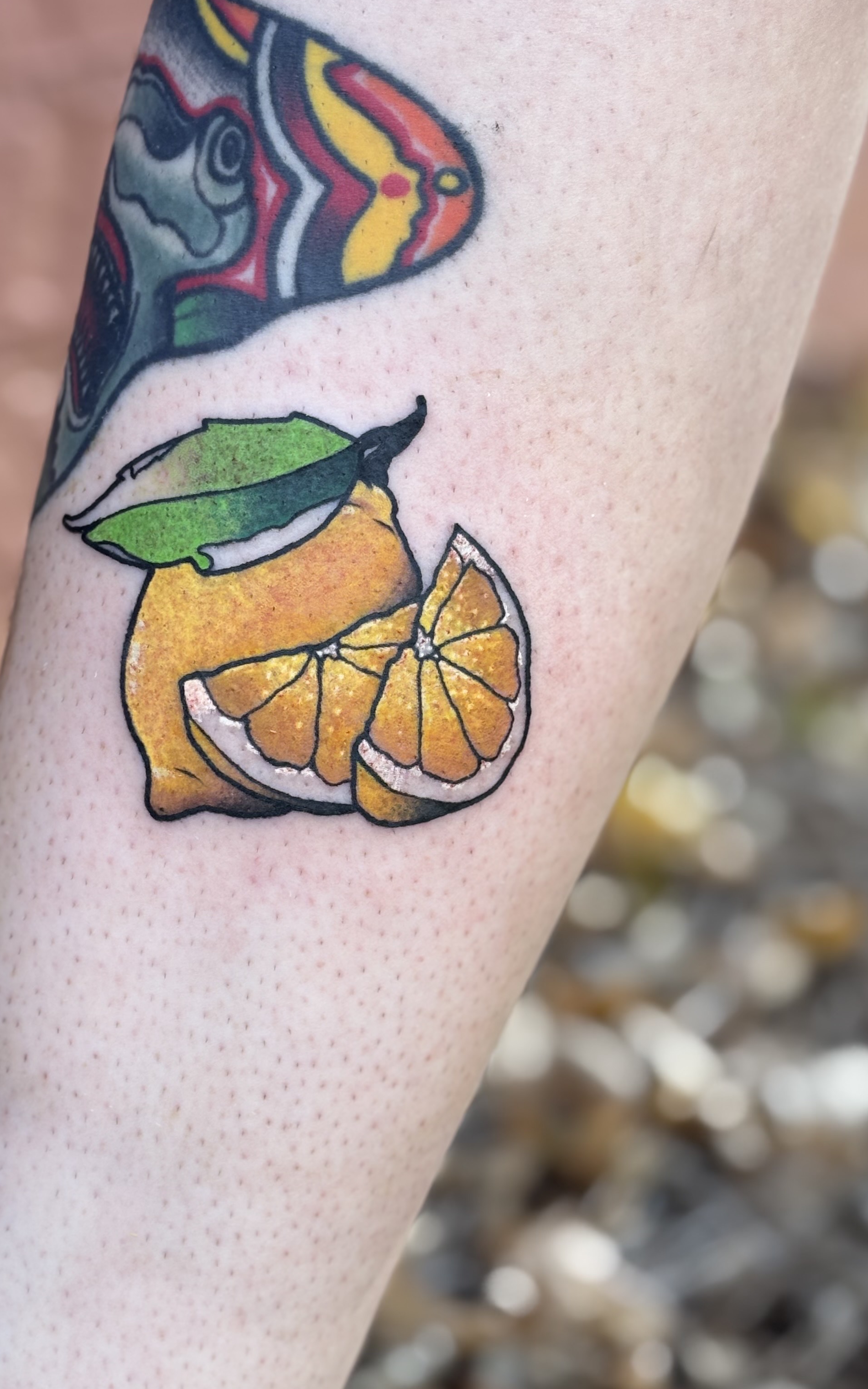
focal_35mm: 73
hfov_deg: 17.8
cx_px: 309
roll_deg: +2.4
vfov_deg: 28.2
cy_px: 734
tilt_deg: -20.2
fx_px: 2762
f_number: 1.6
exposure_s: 1/121
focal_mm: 5.96
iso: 32
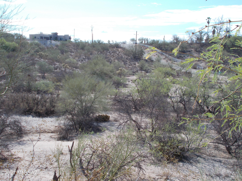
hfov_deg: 42.9
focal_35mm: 44
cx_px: 121
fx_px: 308
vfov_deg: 32.9
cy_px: 90
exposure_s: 1/500
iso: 80
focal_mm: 7.9
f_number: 4.2
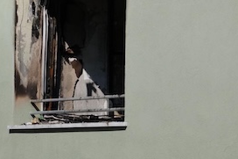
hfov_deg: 8.3
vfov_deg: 5.5
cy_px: -142
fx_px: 1632
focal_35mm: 247
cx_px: 207
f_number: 3.7
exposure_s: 1/6400
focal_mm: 56
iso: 400
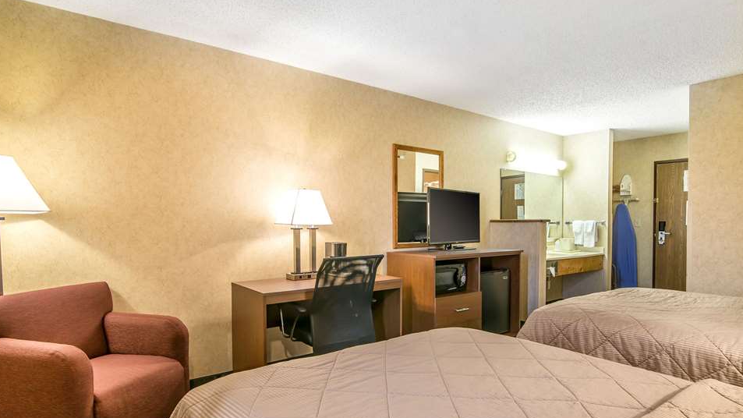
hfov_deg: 92.6
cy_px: 259
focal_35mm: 18
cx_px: 362
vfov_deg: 60.3
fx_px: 355
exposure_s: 1/6
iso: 400
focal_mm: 16
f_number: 8
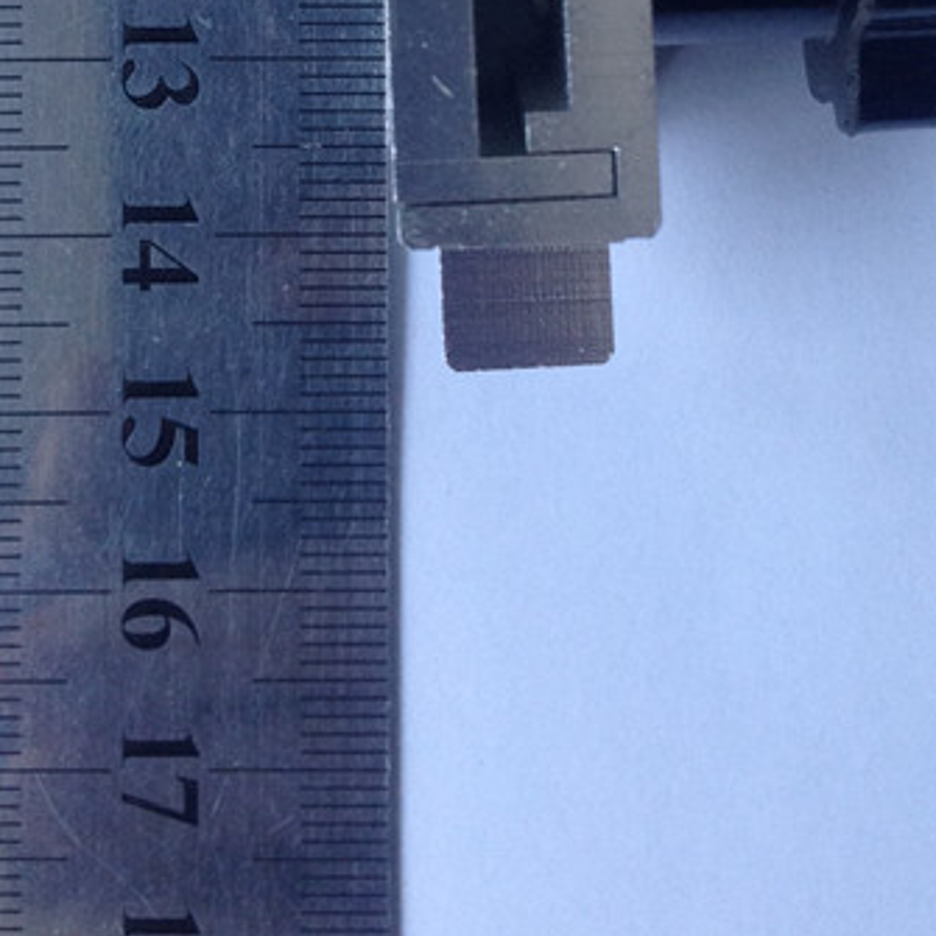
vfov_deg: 20.3
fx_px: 2417
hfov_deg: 21.9
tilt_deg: -87.9
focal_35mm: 79
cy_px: -224
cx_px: 517
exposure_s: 1/120
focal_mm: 4.12
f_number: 2.4
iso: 100
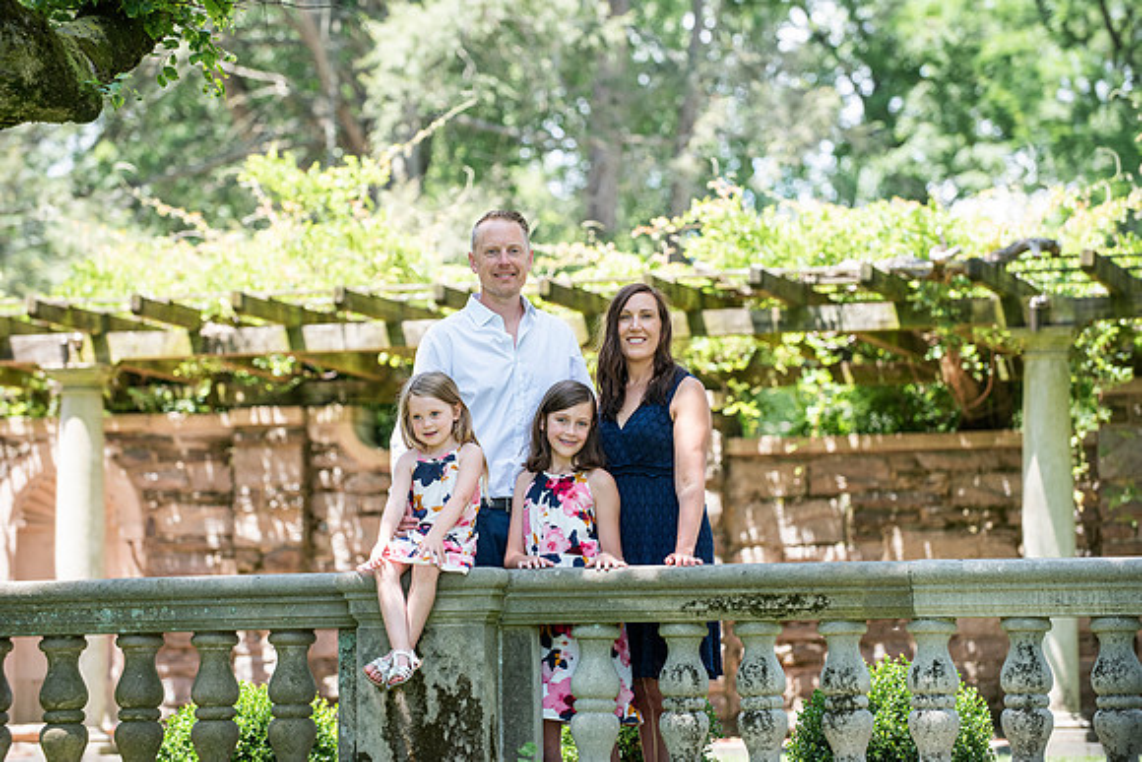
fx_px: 4283
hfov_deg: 15.2
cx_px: 571
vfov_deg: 10.2
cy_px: 381
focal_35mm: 135
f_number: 4
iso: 800
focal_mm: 135
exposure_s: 1/800
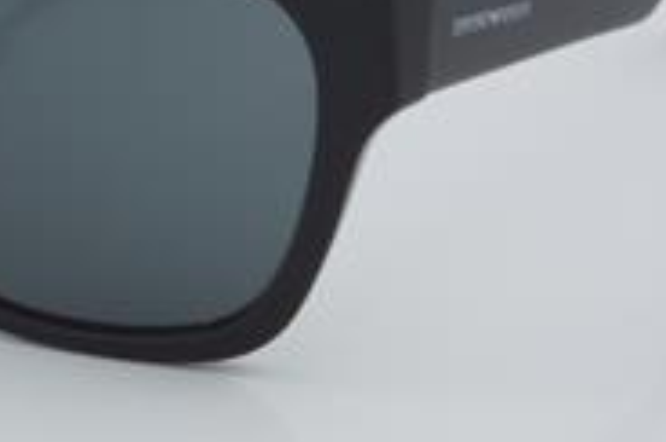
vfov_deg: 8.4
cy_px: 54
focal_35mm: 163
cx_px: 43
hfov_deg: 12.5
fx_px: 3010
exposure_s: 1/4
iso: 100
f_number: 32
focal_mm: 50
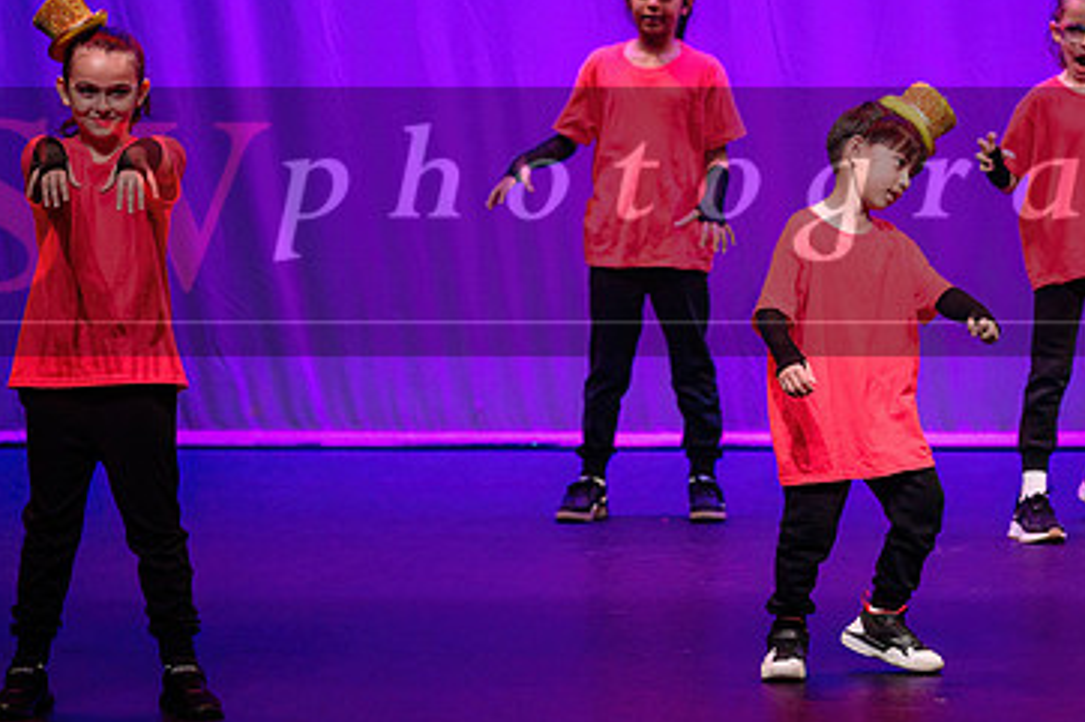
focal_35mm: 295
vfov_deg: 4.7
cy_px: 81
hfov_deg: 7.0
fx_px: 8887
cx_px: 762
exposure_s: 1/400
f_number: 2.8
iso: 1250
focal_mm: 150
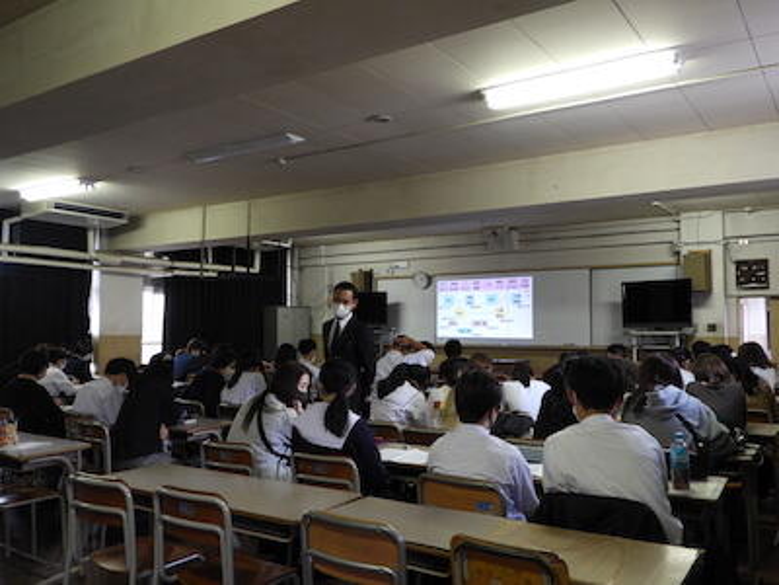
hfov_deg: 60.0
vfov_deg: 46.8
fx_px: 675
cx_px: 390
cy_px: 292
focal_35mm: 30
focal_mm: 5.4
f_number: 3.5
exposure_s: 1/30
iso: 220
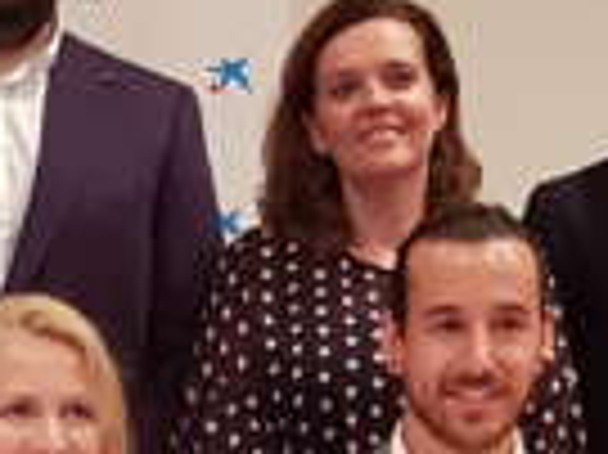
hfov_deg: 11.4
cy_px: 748
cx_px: 275
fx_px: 3036
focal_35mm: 173
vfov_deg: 8.3
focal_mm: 4.2
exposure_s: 1/16
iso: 200
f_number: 1.7
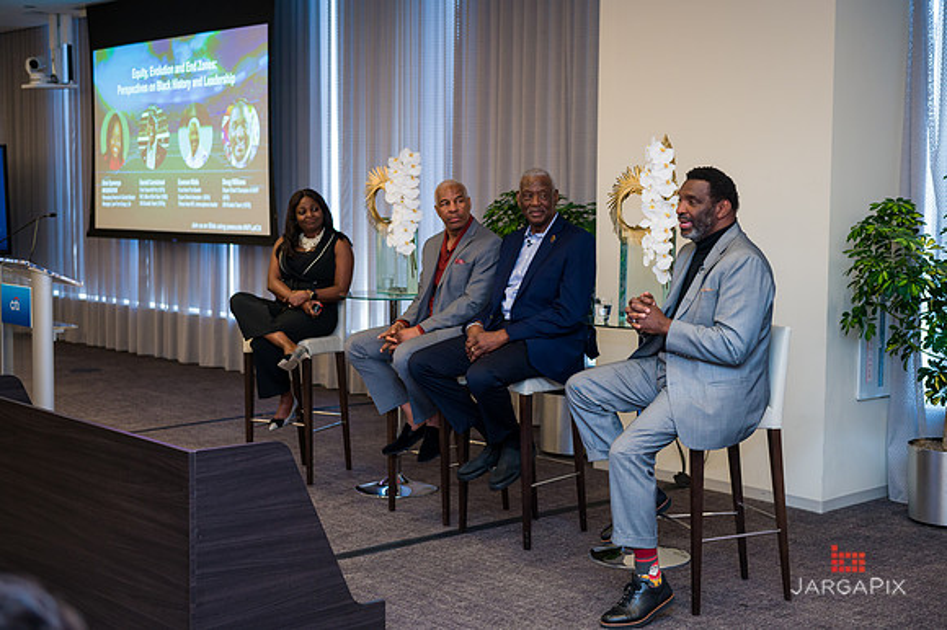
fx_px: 1446
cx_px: 474
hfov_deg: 36.3
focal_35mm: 55
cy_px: 315
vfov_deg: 24.6
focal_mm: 55
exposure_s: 1/200
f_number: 4
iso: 640
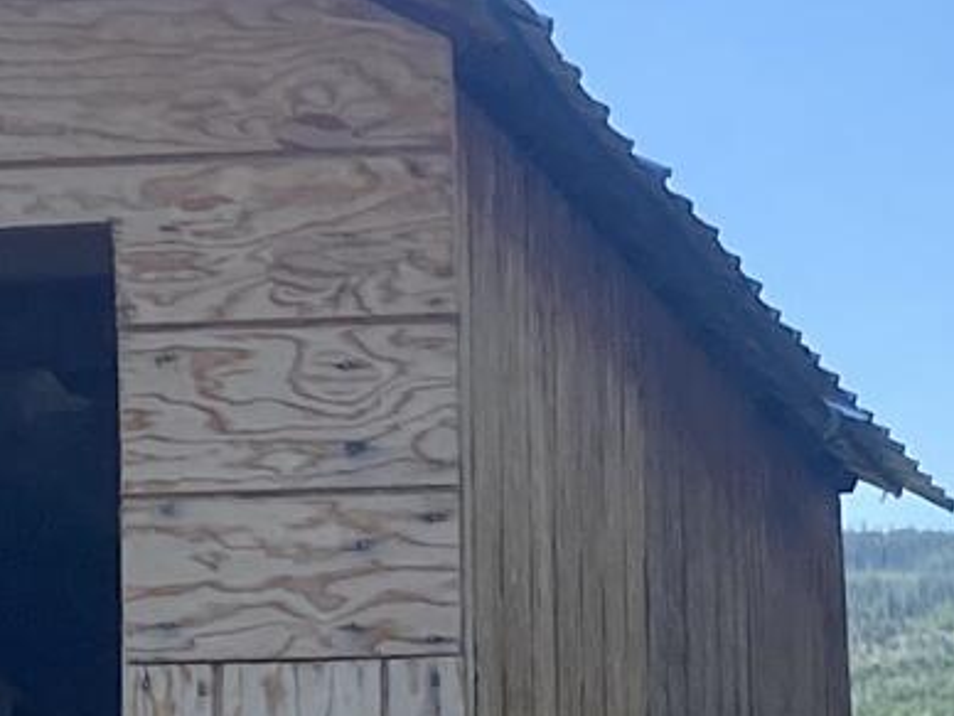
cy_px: 679
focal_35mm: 201
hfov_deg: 9.8
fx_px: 5539
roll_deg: +0.1
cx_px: 696
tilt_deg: +4.6
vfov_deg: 7.4
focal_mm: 4.25
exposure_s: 1/1866
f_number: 1.8
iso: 32
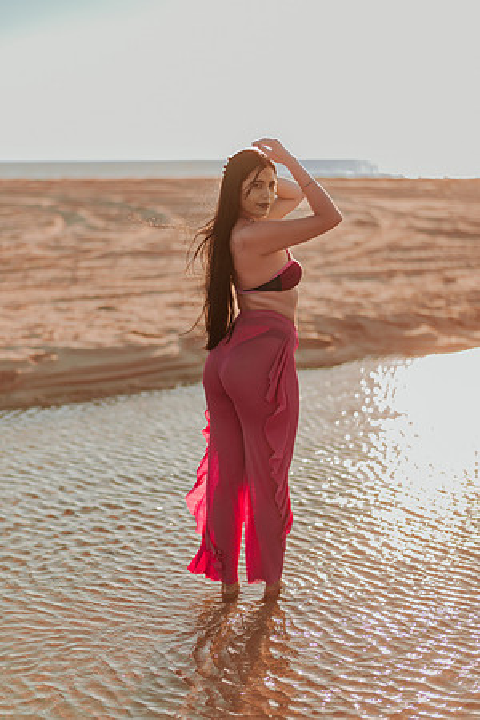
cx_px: 240
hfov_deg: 23.4
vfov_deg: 34.5
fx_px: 1160
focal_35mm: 58
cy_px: 360
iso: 50
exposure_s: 1/2500
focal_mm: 58
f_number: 1.4
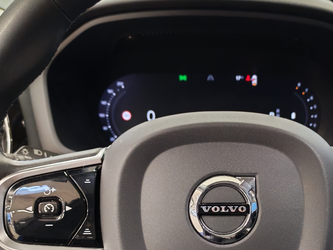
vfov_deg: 26.6
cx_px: 229
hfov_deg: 35.1
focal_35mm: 54
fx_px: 519
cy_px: 197
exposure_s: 1/50
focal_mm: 6.12
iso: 1000
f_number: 1.9
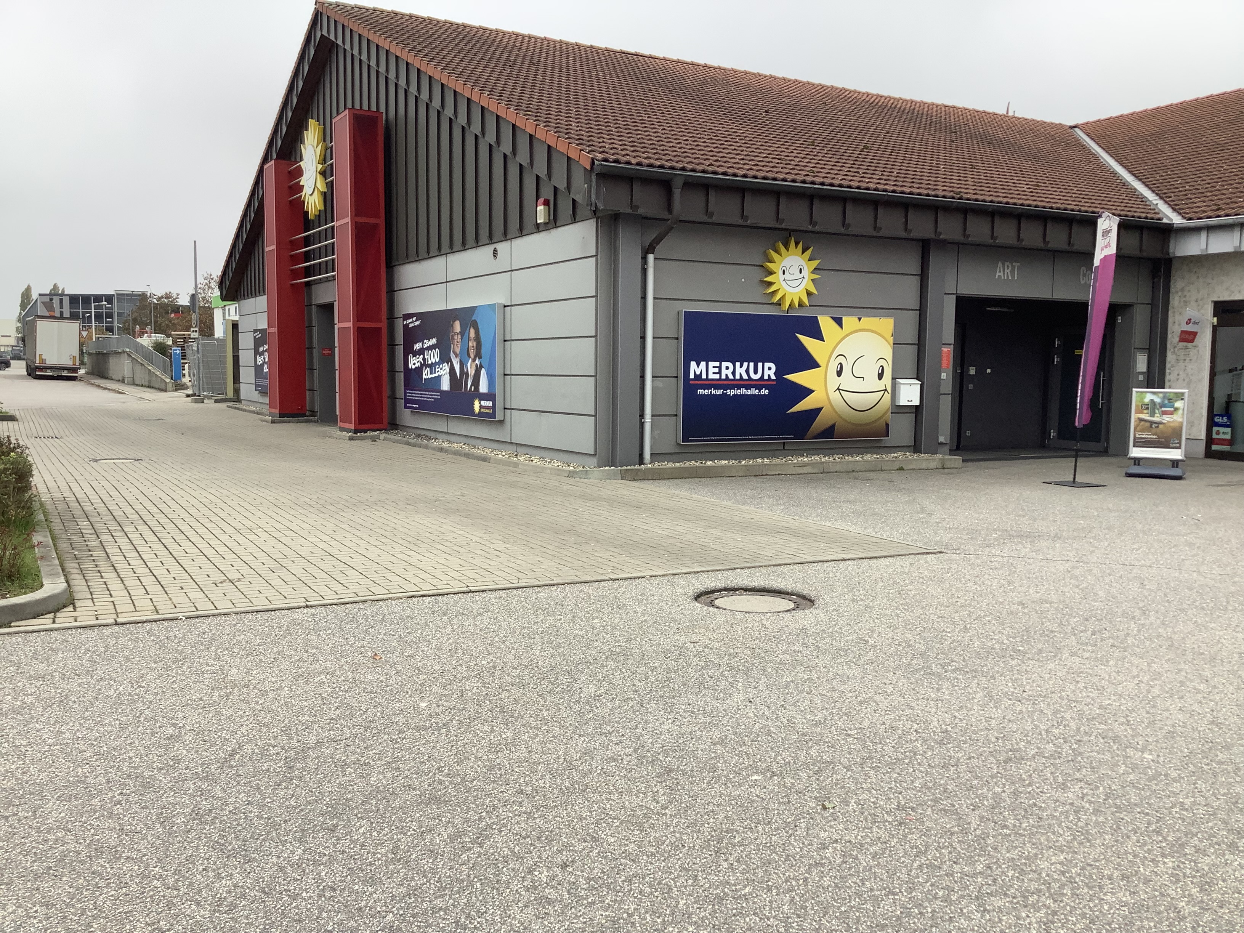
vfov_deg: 45.4
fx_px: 1114
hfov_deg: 58.4
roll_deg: -0.4
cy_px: 466
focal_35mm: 31
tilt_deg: -3.2
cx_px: 622
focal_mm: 3.3
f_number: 2.4
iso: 25
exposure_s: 1/262
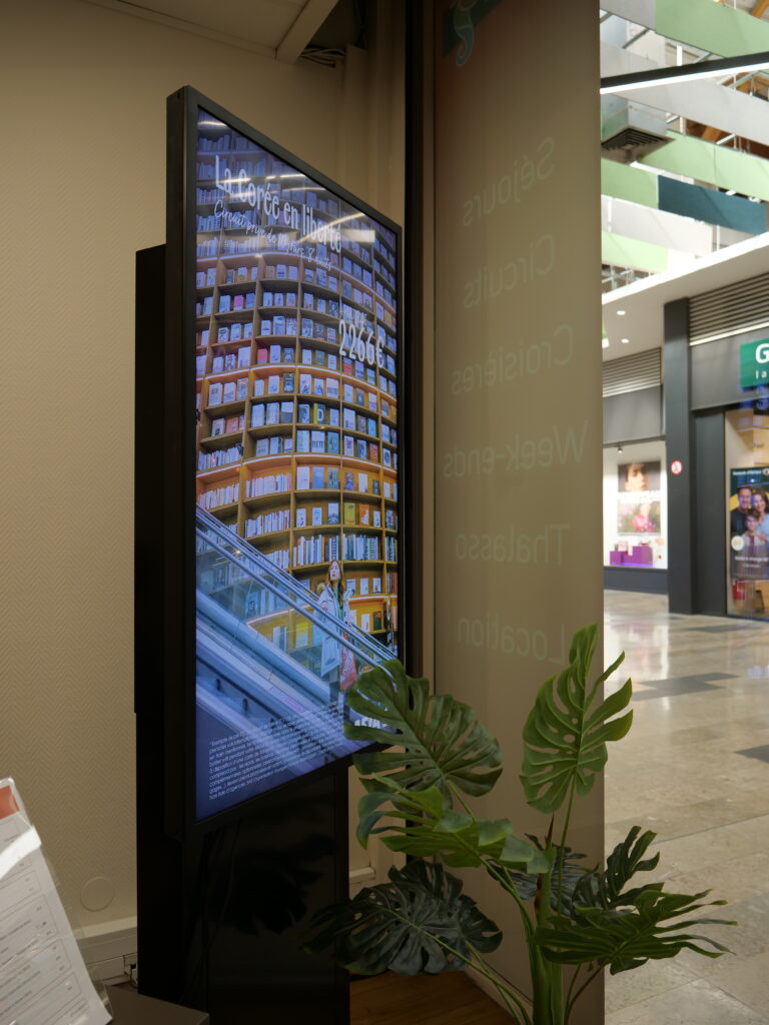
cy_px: 512
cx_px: 384
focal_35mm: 26
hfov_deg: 53.1
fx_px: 770
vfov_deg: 67.3
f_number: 3.2
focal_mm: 13
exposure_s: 1/125
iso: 200
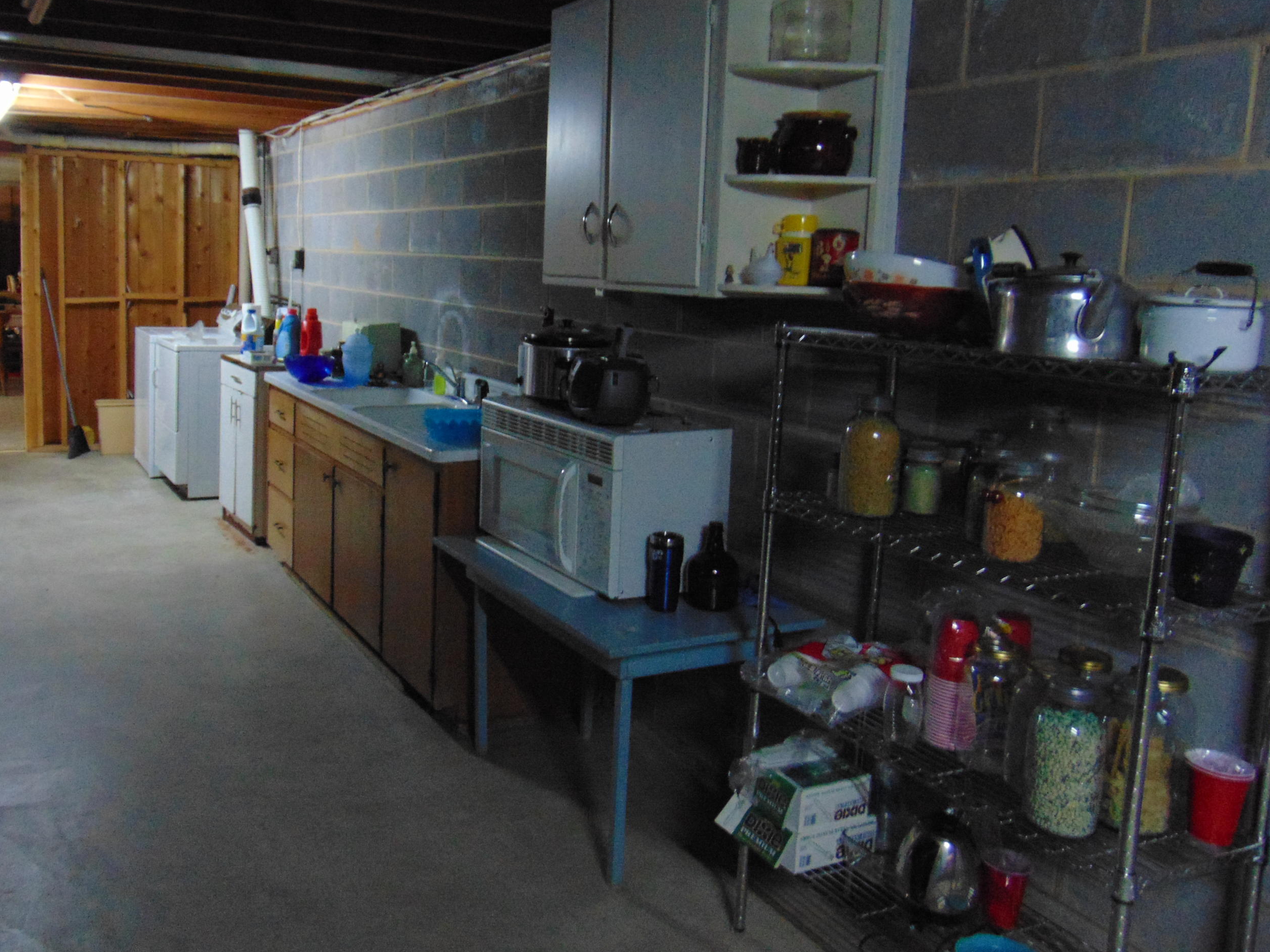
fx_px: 1101
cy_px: 398
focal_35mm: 30
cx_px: 517
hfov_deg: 59.5
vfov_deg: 46.6
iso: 400
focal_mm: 4.5
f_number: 3
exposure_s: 1/10
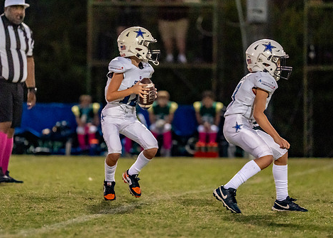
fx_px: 3291
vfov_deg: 4.1
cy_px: 112
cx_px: 152
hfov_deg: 5.8
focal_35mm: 348
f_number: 2.8
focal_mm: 200
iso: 4000
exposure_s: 1/1000
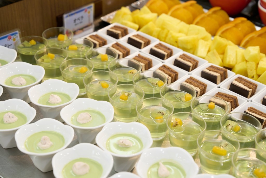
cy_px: 89
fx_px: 517
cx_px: 133
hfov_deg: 28.8
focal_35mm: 70
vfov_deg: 19.5
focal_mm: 70
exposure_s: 1/10
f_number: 5.6
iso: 250
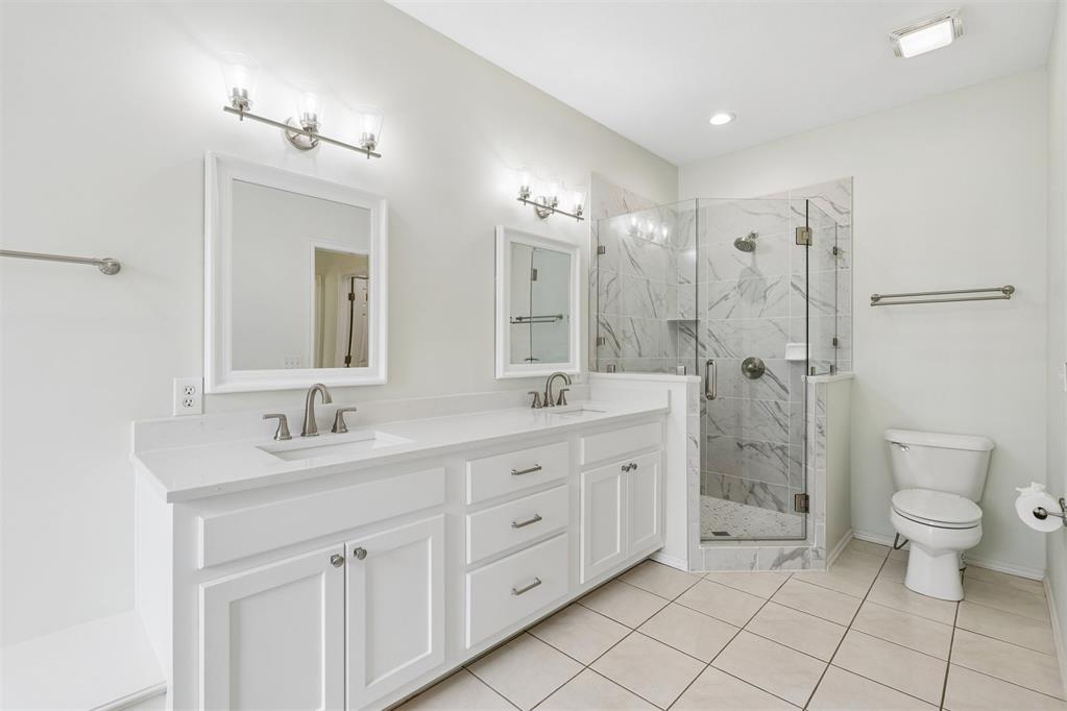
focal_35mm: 16
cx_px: 534
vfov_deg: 73.7
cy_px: 356
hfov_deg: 96.7
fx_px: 474
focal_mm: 16
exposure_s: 1/30
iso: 200
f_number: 8
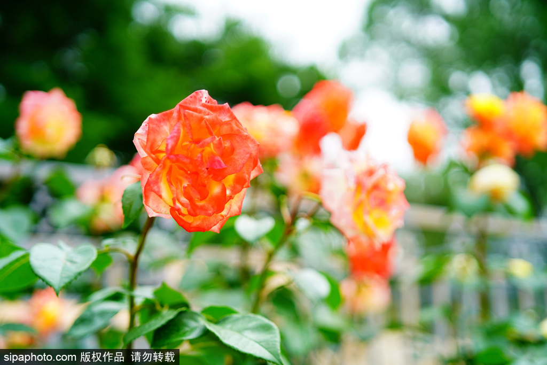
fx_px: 608
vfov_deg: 33.4
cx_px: 274
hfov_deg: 48.5
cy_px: 182
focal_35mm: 40
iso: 250
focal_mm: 40
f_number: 2
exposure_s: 1/3200
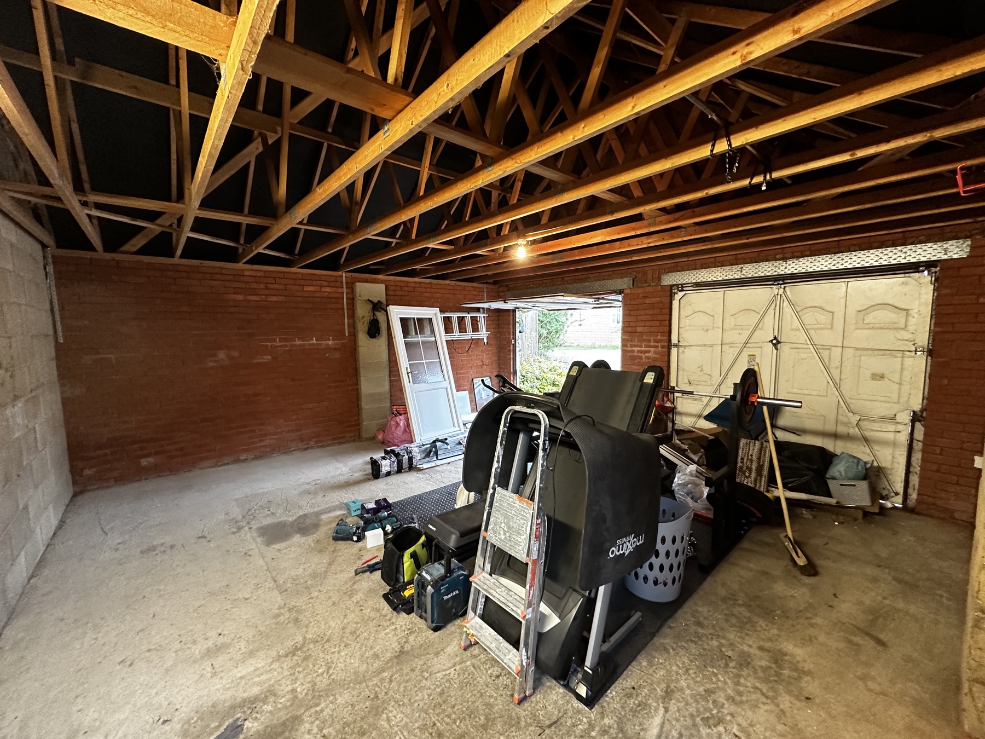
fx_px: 398
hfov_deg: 102.1
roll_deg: +1.5
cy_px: 370
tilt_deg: -3.8
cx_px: 492
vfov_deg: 85.7
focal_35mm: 14
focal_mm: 2.22
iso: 320
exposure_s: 1/50
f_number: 2.2
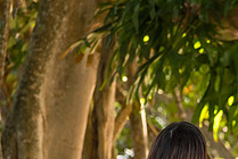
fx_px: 3793
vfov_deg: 2.4
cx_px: 296
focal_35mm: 573
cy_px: 202
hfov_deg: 3.6
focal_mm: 130
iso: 400
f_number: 4.8
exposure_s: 1/320
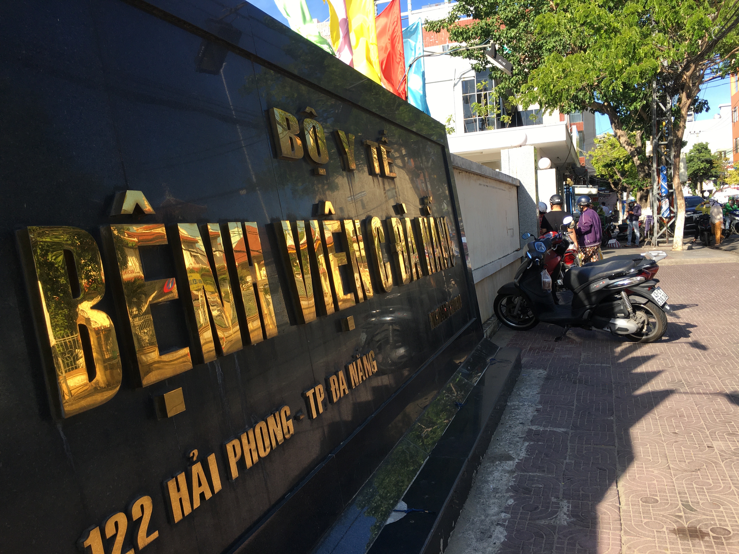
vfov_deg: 48.2
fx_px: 619
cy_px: 277
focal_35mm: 29
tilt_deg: -3.5
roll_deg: +4.7
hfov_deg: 61.7
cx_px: 370
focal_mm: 4.15
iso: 25
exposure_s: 1/519
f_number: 2.2
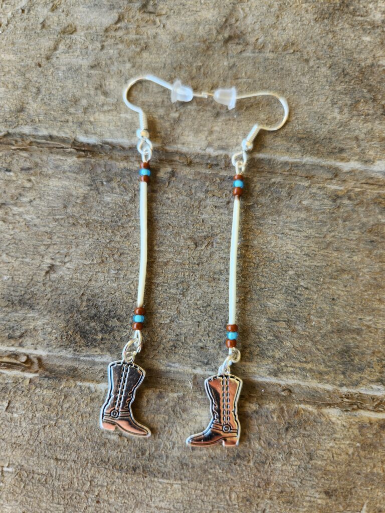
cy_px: 256
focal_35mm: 23
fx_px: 341
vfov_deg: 73.9
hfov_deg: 58.9
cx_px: 192
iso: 32
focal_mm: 5.4
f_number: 1.8
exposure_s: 1/180
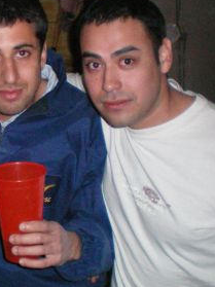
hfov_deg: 16.3
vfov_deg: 21.9
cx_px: 1
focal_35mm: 89
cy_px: 97
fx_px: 738
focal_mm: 6.3
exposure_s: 1/60
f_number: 3.1
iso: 400
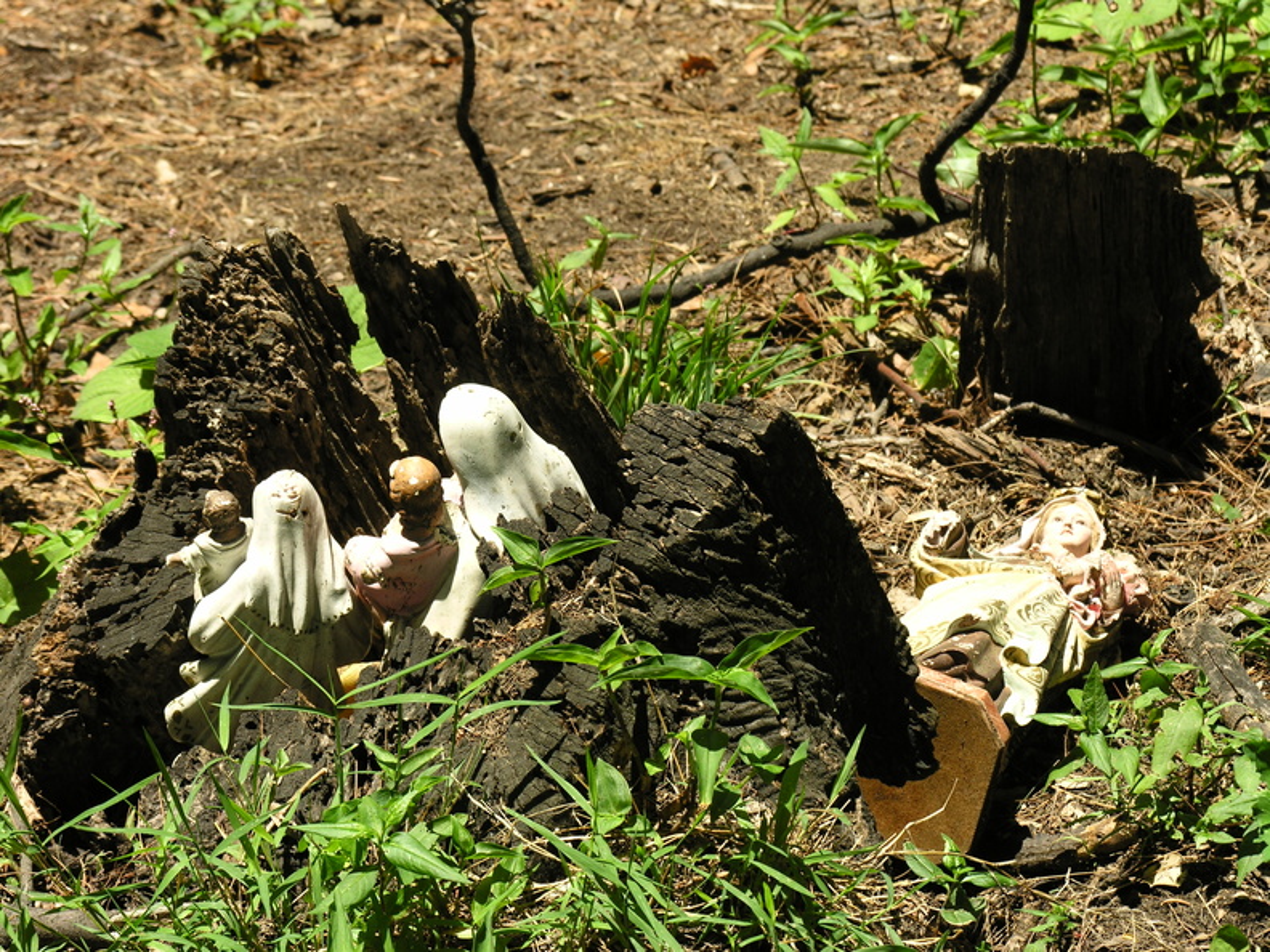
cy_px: 476
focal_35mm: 141
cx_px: 635
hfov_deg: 14.0
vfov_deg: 10.5
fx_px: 5173
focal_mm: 35.9
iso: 50
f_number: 6
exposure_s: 1/123
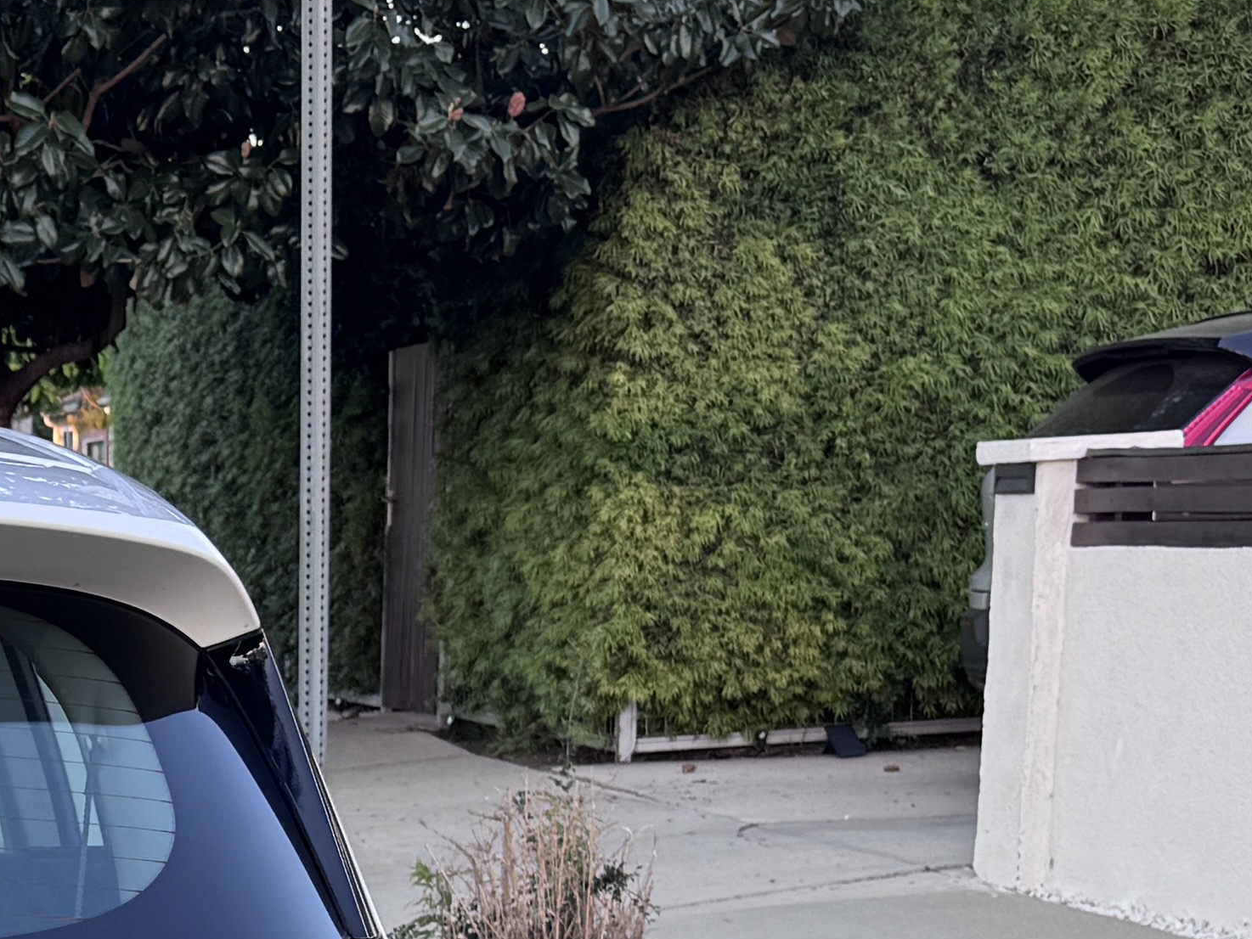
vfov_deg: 14.8
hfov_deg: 18.9
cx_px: -558
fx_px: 3364
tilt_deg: -14.5
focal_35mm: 93
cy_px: 1405
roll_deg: +3.4
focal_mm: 6.76
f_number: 1.78
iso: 64
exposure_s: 1/209
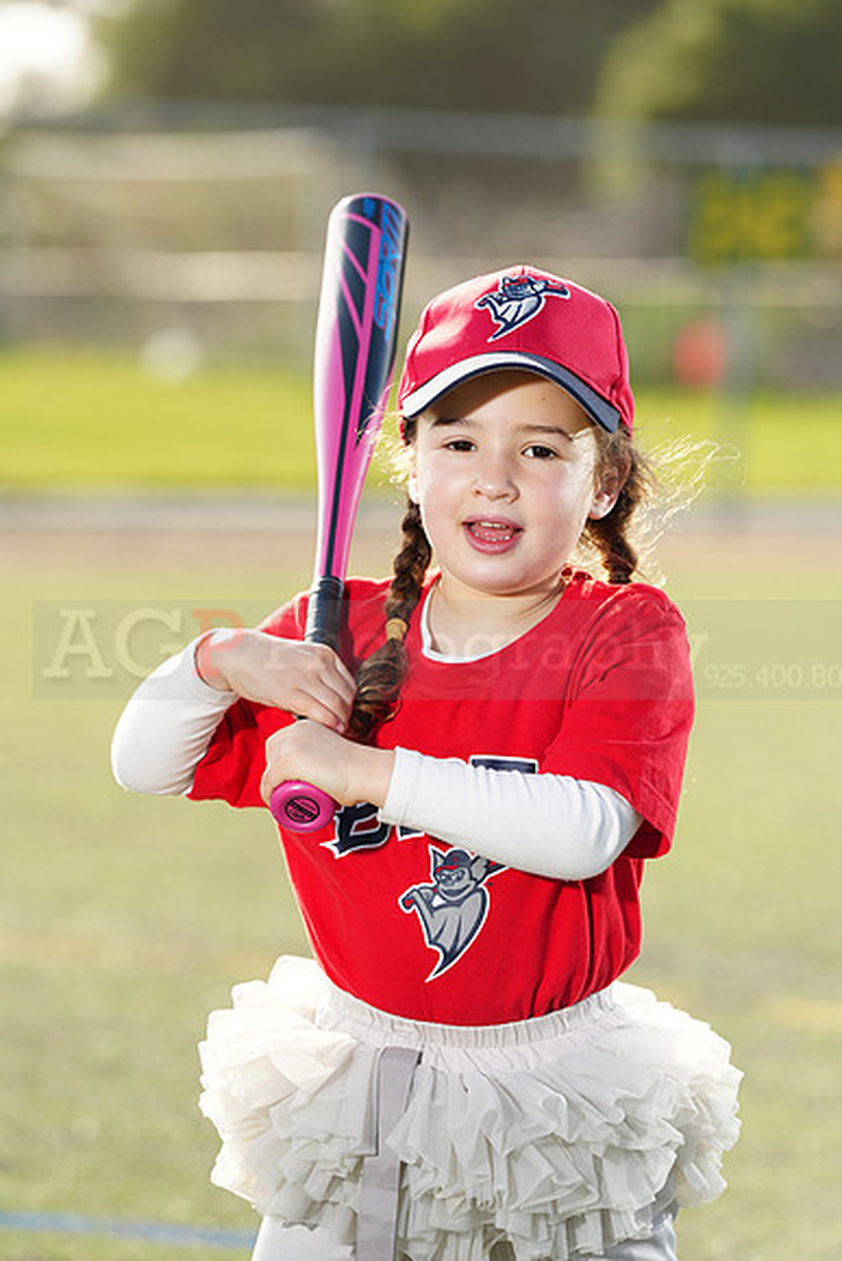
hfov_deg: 7.9
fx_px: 6065
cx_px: 421
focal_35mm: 173
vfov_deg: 11.9
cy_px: 630
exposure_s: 1/250
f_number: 5
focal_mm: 173
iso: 100
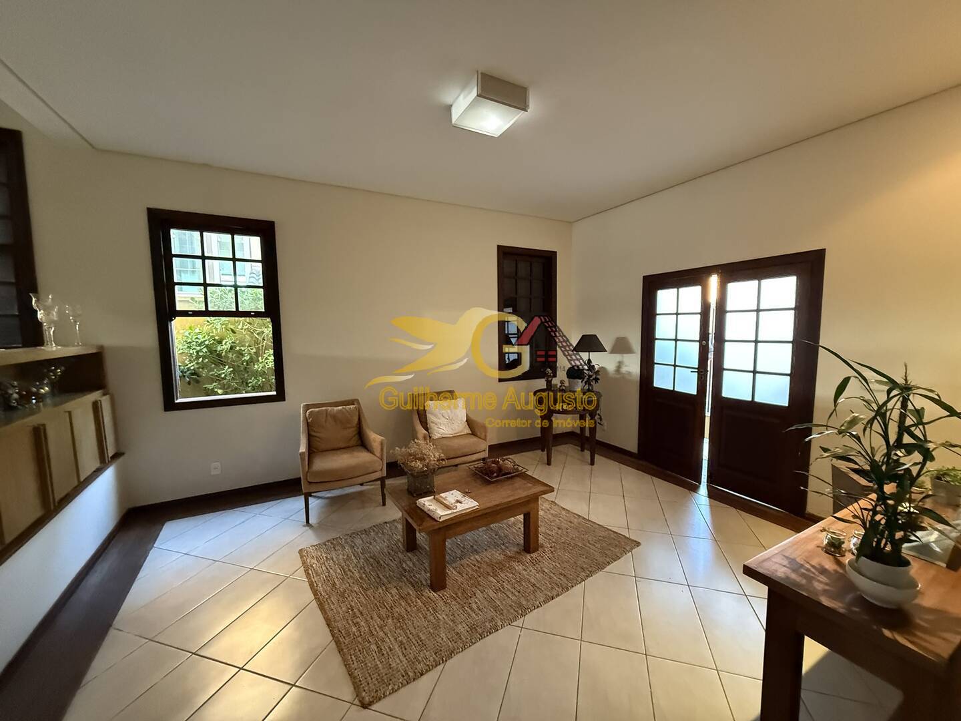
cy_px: 360
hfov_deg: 102.1
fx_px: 389
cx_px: 480
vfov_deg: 85.7
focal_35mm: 14
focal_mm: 2.22
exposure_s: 1/40
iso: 1000
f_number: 2.2
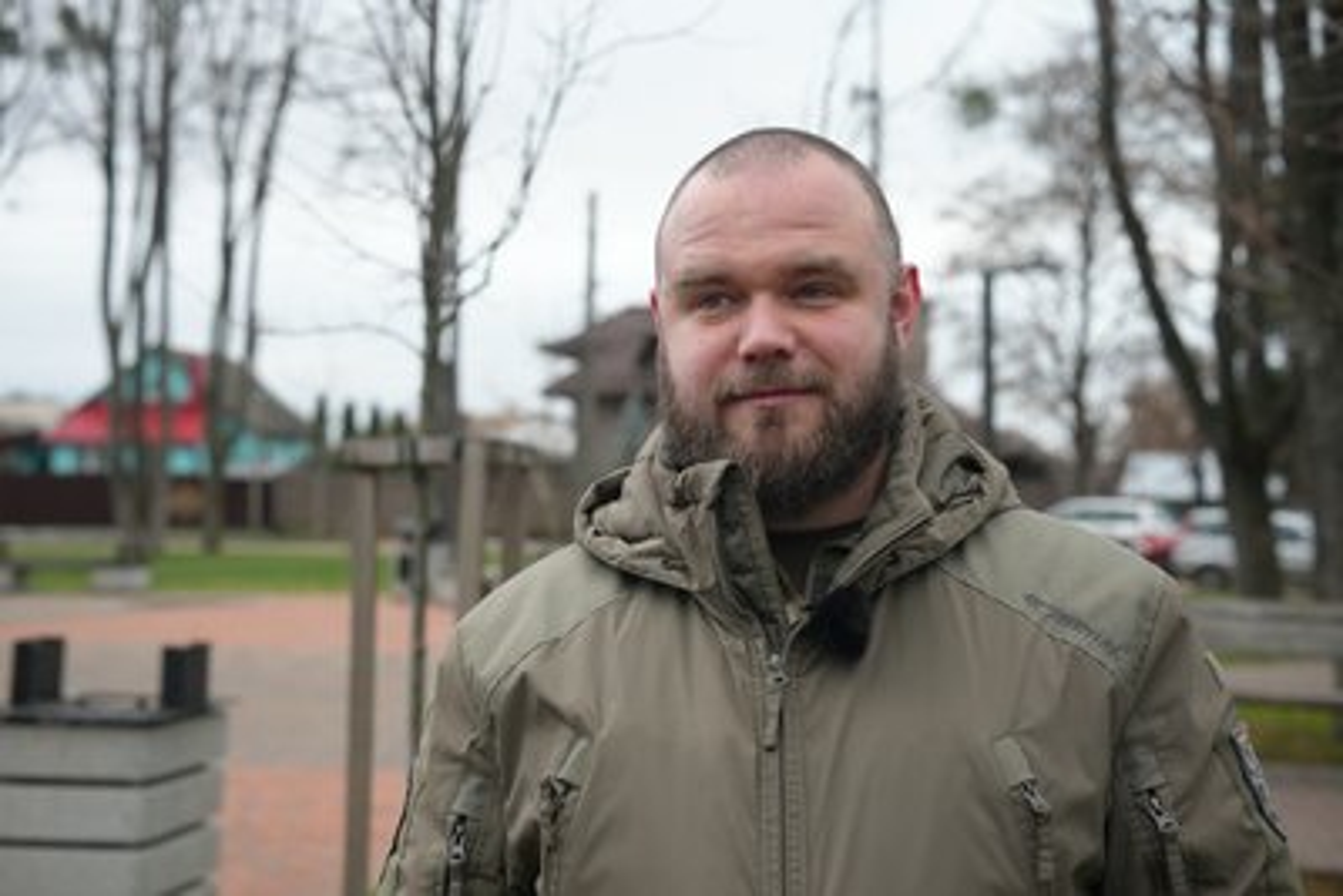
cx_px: 672
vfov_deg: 27.0
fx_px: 1866
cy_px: 448
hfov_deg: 39.6
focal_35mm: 50
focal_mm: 50
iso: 1600
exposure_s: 1/160
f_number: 4
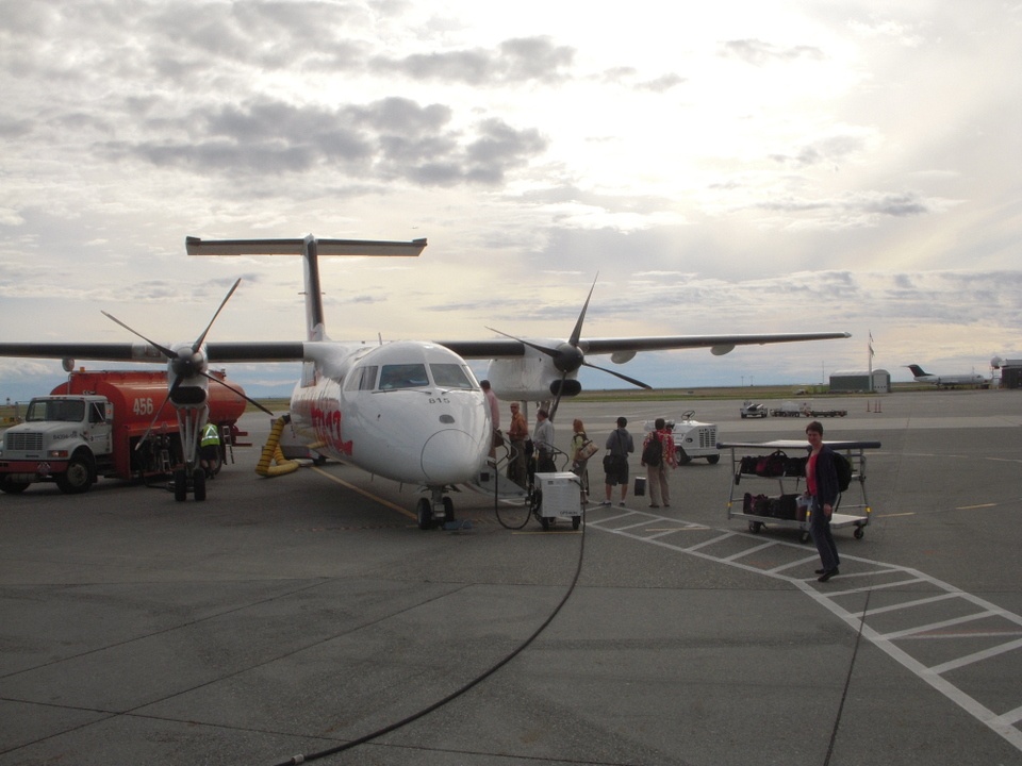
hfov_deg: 49.0
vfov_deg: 37.7
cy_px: 383
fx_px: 1122
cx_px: 511
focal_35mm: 38
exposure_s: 1/500
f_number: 6.6
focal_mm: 6.3
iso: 100
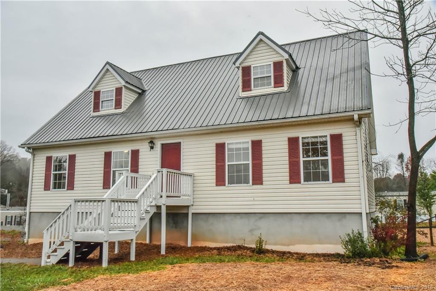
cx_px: 218
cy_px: 146
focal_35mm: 31
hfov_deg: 60.3
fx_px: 375
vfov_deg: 42.3
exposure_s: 1/250
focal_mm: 31
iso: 4000
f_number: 16
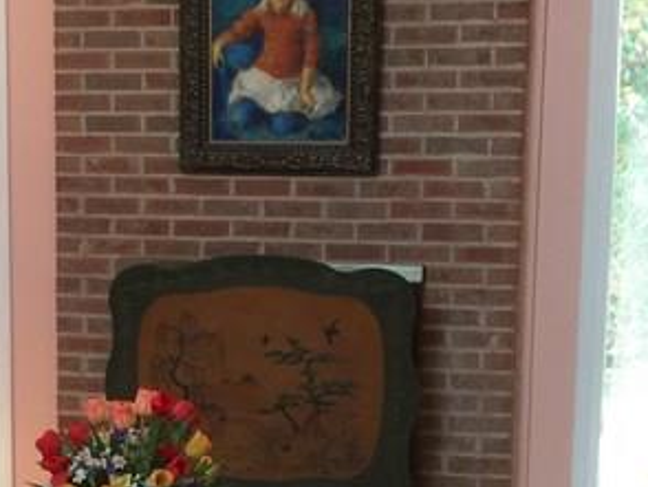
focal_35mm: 101
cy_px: 491
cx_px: 176
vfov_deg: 14.4
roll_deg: -1.3
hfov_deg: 19.3
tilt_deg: -10.2
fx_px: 1892
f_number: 2.2
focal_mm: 4.15
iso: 32
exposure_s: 1/30
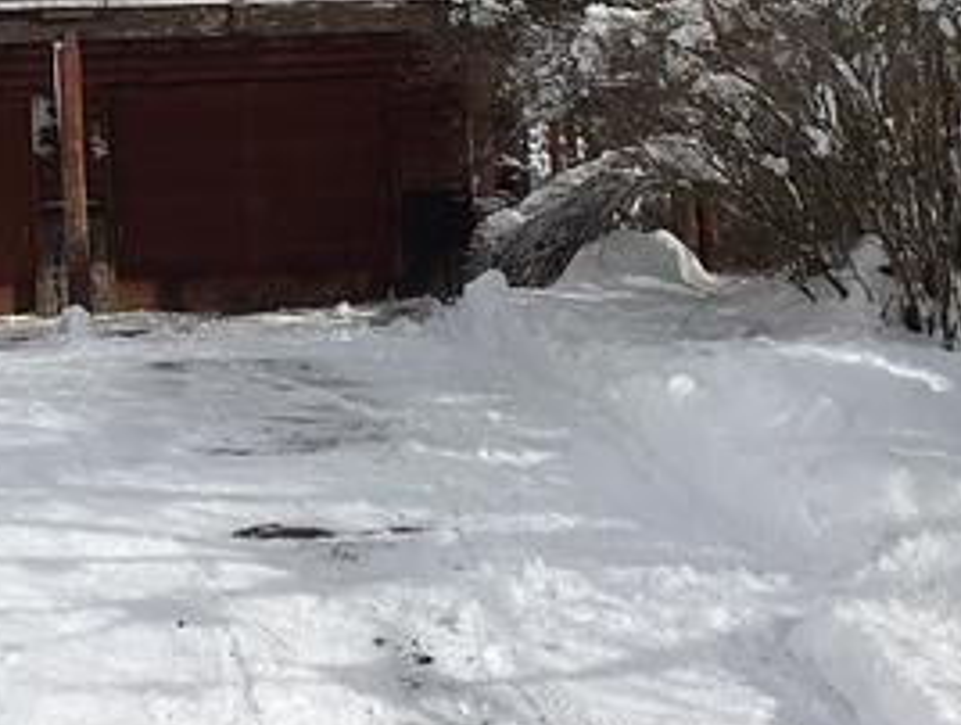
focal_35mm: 67
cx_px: 280
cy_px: -56
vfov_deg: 21.0
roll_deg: +1.8
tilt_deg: +6.8
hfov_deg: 28.6
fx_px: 1863
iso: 32
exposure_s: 1/3597
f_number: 2.2
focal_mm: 4.15
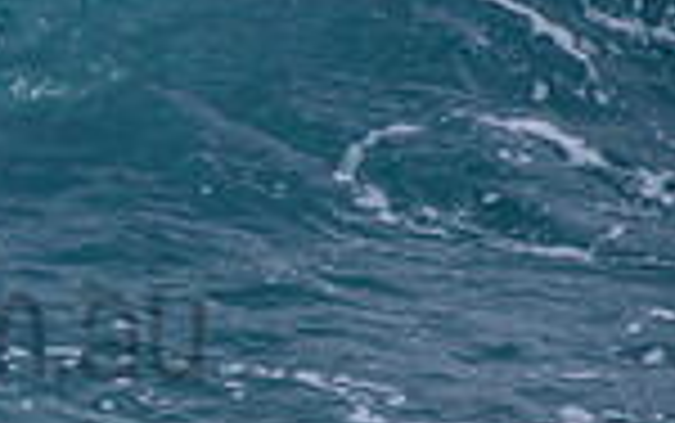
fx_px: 44423
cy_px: 281
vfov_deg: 0.5
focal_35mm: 2413
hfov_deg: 0.9
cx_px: -565
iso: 180
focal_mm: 500
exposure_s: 1/2000
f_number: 5.6
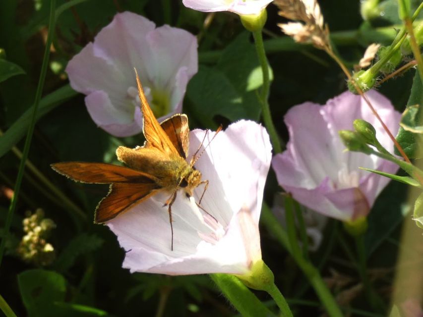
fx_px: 1650
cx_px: 212
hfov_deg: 14.6
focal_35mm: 135
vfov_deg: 11.0
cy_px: 158
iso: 100
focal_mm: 24.2
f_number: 5.3
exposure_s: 1/80
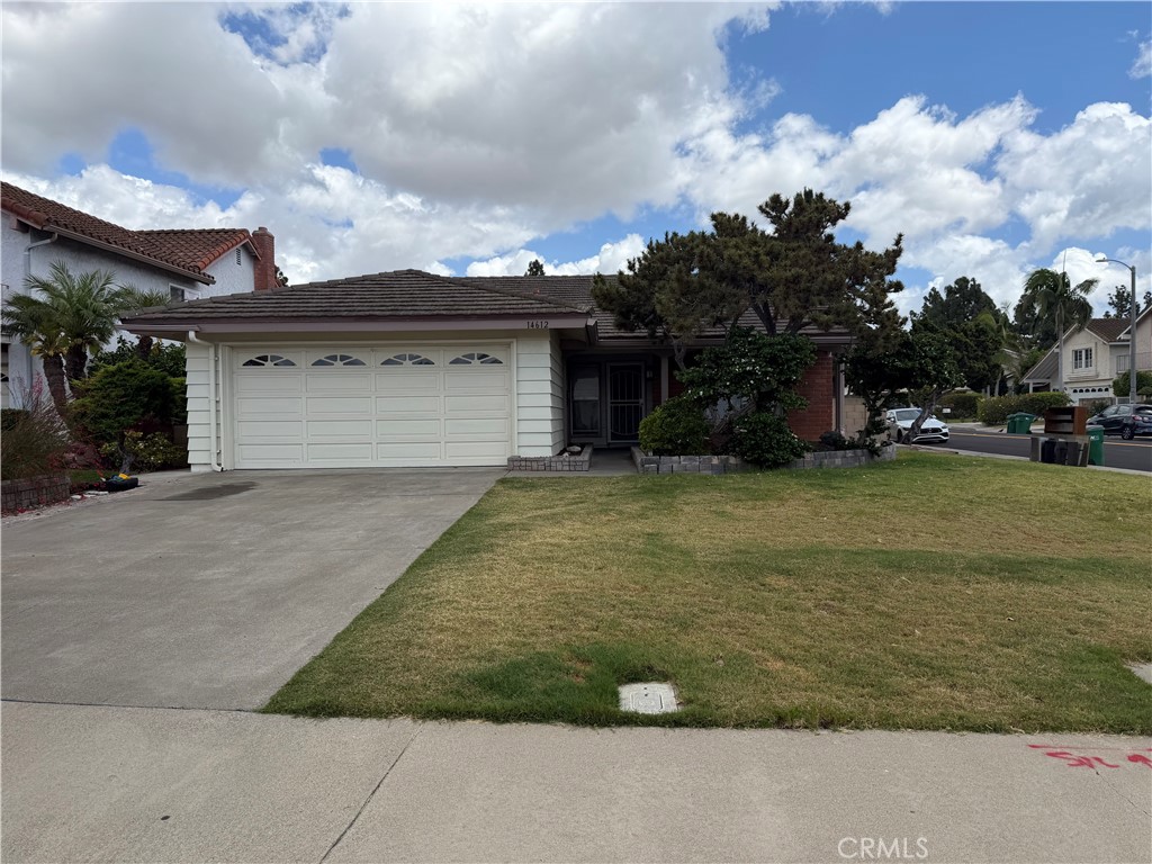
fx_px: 799
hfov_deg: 71.6
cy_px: 432
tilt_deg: +0.3
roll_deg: +1.2
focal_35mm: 24
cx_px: 576
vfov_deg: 56.8
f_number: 1.78
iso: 80
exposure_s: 1/4673
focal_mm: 6.76
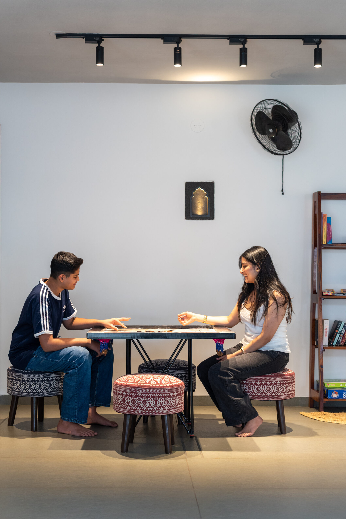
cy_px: 260
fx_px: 720
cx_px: 173
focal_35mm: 50
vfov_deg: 39.6
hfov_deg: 27.0
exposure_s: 1/50
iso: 800
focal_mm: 50
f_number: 4
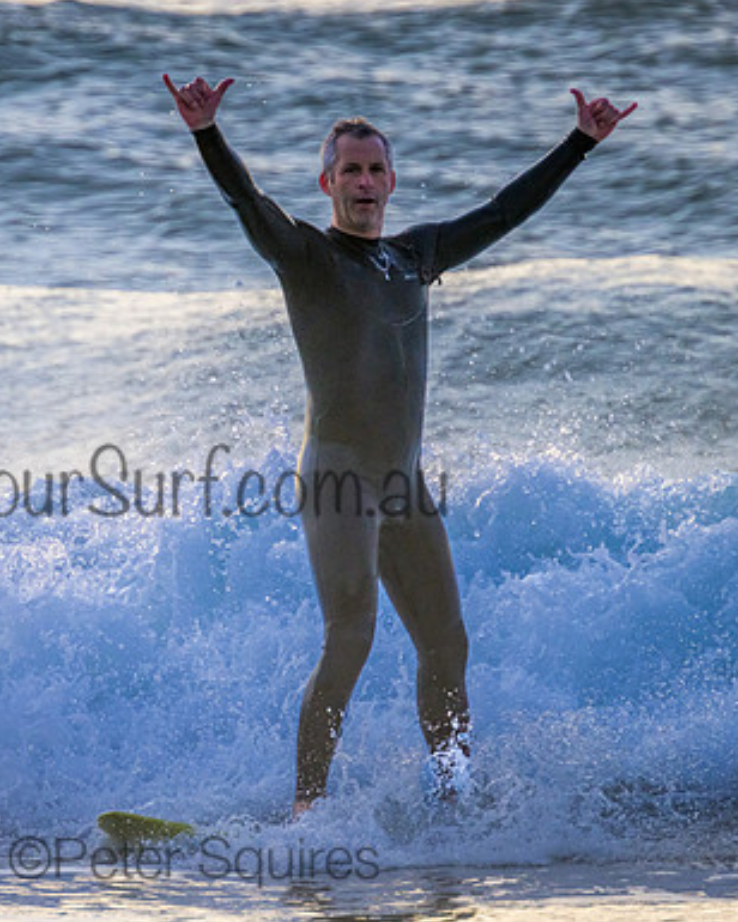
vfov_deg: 1.7
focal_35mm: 1132
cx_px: 194
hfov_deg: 1.4
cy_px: 461
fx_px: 30906
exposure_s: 1/1600
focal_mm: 800
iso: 1800
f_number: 11
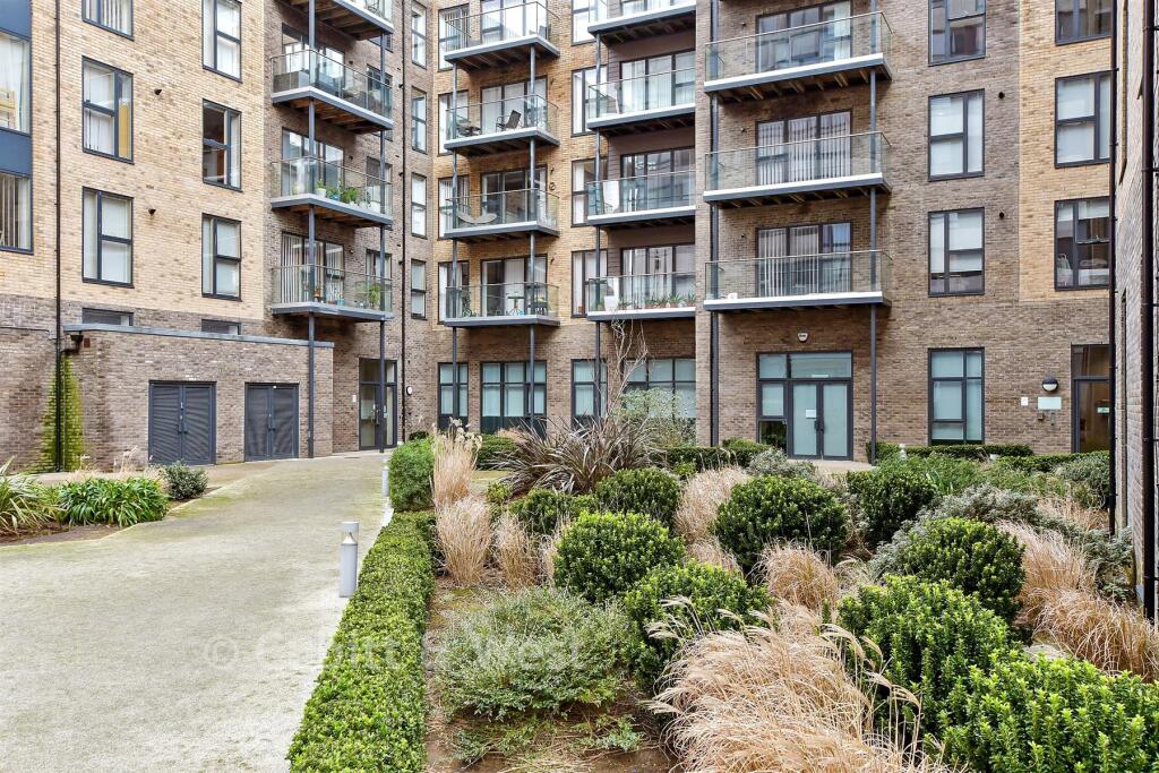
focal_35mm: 30
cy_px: 386
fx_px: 966
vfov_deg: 43.6
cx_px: 580
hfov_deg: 61.9
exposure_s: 1/100
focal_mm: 20
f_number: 8
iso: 400
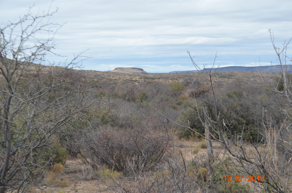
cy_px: 96
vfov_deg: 16.5
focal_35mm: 82
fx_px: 668
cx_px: 146
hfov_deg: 24.7
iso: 200
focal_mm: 55
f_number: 8
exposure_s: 1/250
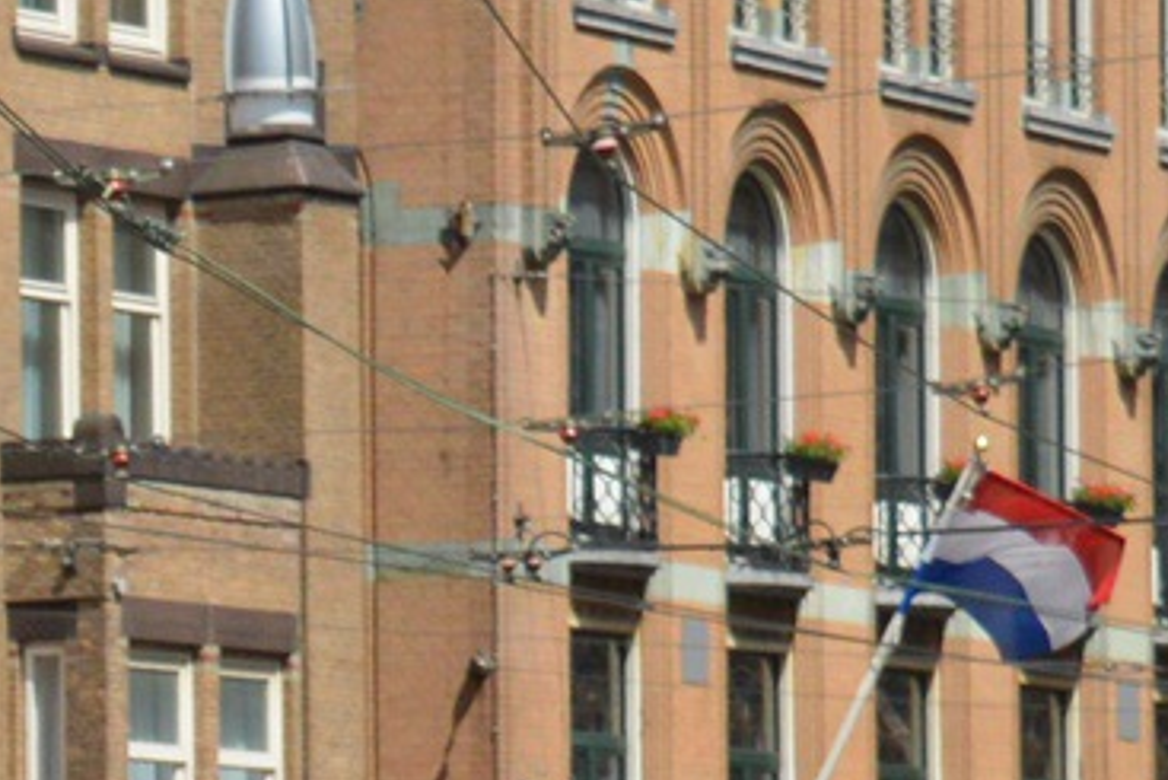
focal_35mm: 275
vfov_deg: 5.0
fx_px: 8913
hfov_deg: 7.2
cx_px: -1356
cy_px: 1359
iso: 400
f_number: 7.1
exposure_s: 1/2000
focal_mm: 35
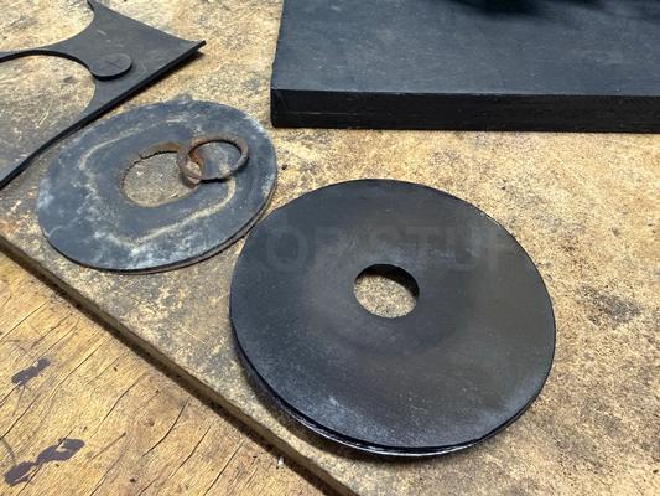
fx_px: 458
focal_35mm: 24
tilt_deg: -52.5
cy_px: 248
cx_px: 330
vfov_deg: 56.8
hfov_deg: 71.6
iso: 500
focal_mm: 2.22
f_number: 2.2
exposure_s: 1/60
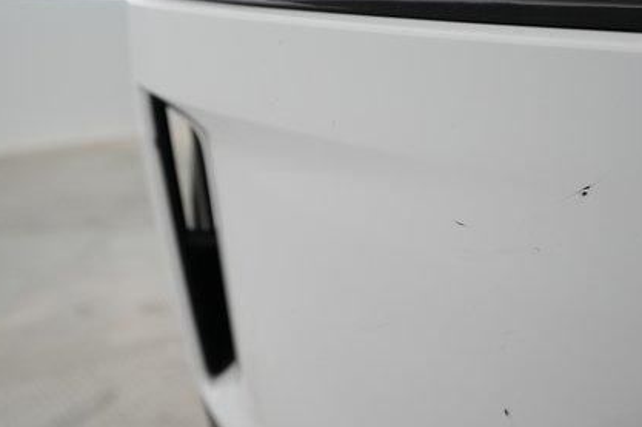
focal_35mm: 43
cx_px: 402
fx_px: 766
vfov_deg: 31.1
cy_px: 239
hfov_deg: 45.1
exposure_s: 1/100
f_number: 5
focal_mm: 28
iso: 1600
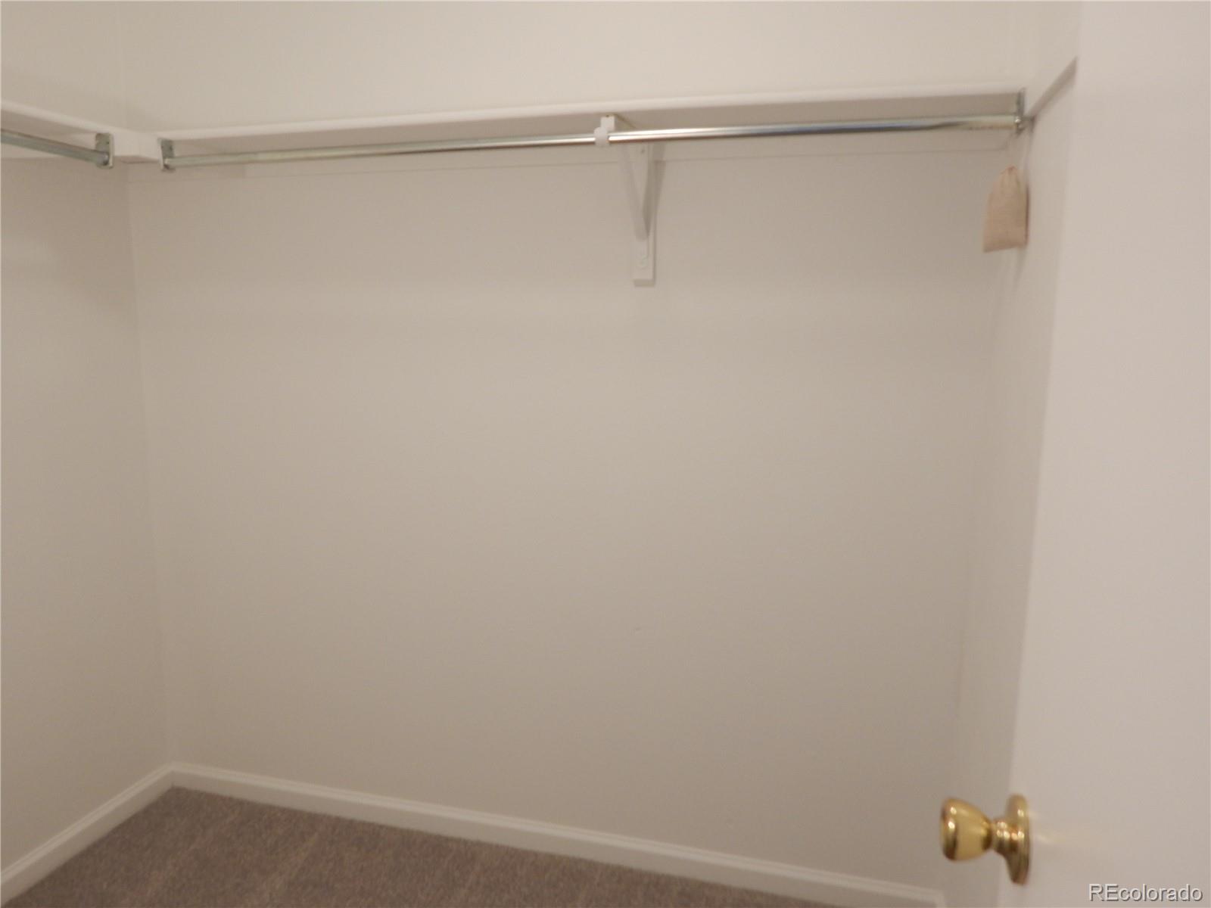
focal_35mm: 25
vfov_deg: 54.9
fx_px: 875
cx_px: 606
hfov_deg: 69.4
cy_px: 454
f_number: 3.1
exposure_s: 1/30
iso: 125
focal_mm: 4.5
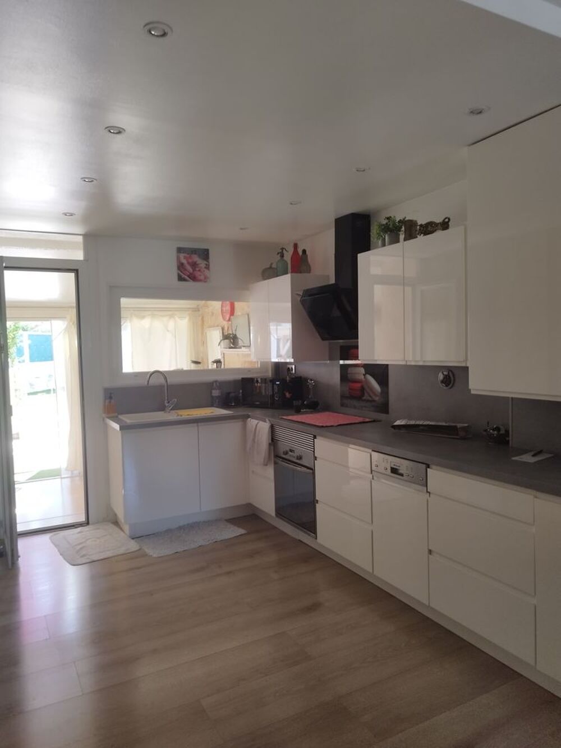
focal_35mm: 25
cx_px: 280
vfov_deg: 69.4
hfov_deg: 54.9
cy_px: 374
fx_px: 540
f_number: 1.89
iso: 120
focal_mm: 5.95
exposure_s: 1/50
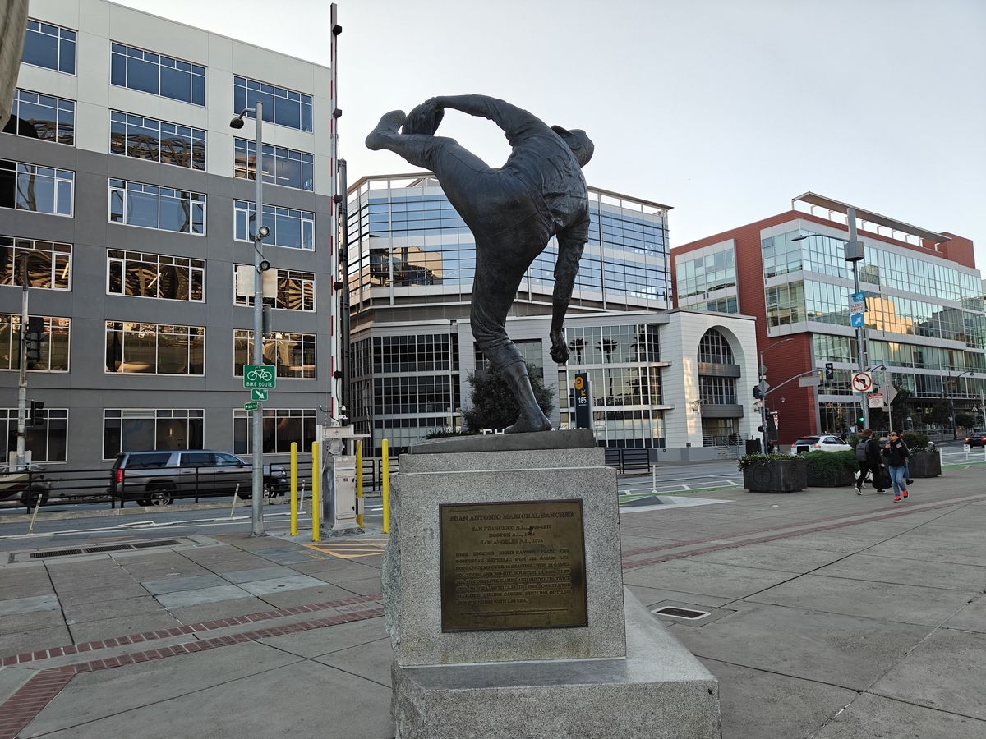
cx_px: 493
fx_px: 684
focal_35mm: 24
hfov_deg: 71.6
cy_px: 370
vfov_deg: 56.8
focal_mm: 5.59
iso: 100
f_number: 1.8
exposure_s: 1/200
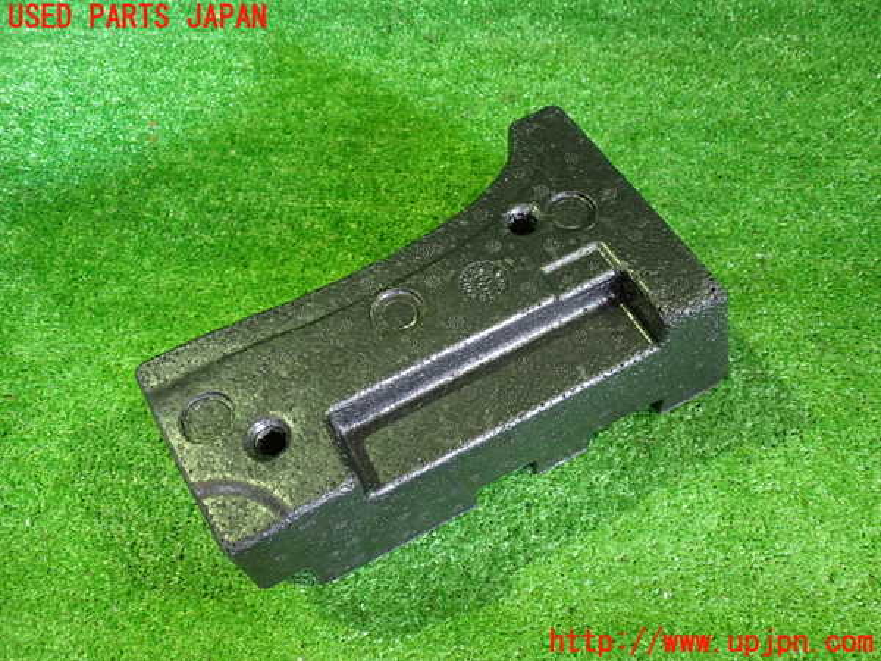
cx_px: 440
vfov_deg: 46.8
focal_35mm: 30
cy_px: 330
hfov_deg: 60.0
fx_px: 764
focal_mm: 5.4
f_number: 2.3
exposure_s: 1/30
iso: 800
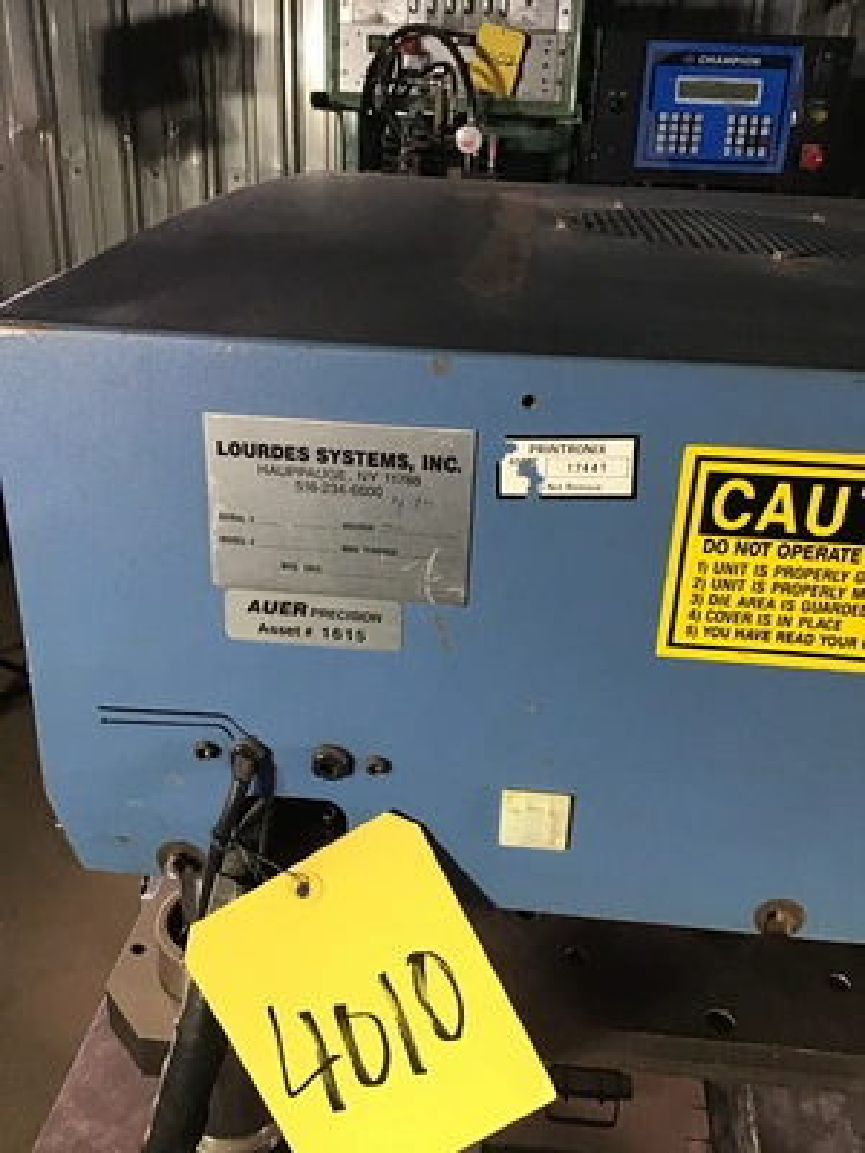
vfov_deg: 58.4
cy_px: 576
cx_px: 432
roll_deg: -1.4
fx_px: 1033
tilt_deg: -26.1
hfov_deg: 45.4
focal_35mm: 31
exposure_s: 1/30
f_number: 2.4
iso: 160
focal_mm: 3.3
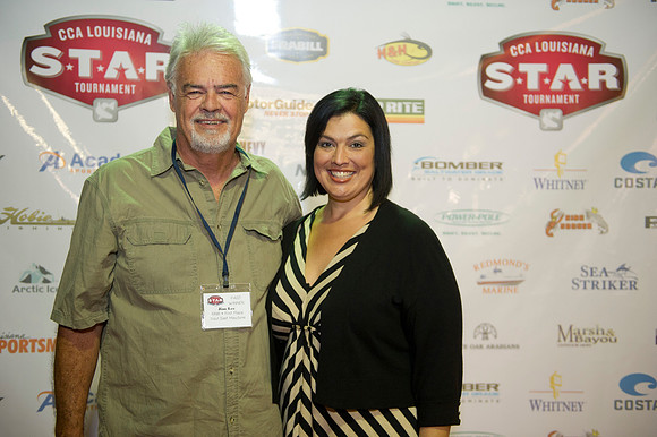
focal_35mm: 44
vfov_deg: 30.5
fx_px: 803
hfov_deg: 44.5
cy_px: 218
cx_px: 328
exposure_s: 1/60
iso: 1250
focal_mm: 44
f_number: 2.8
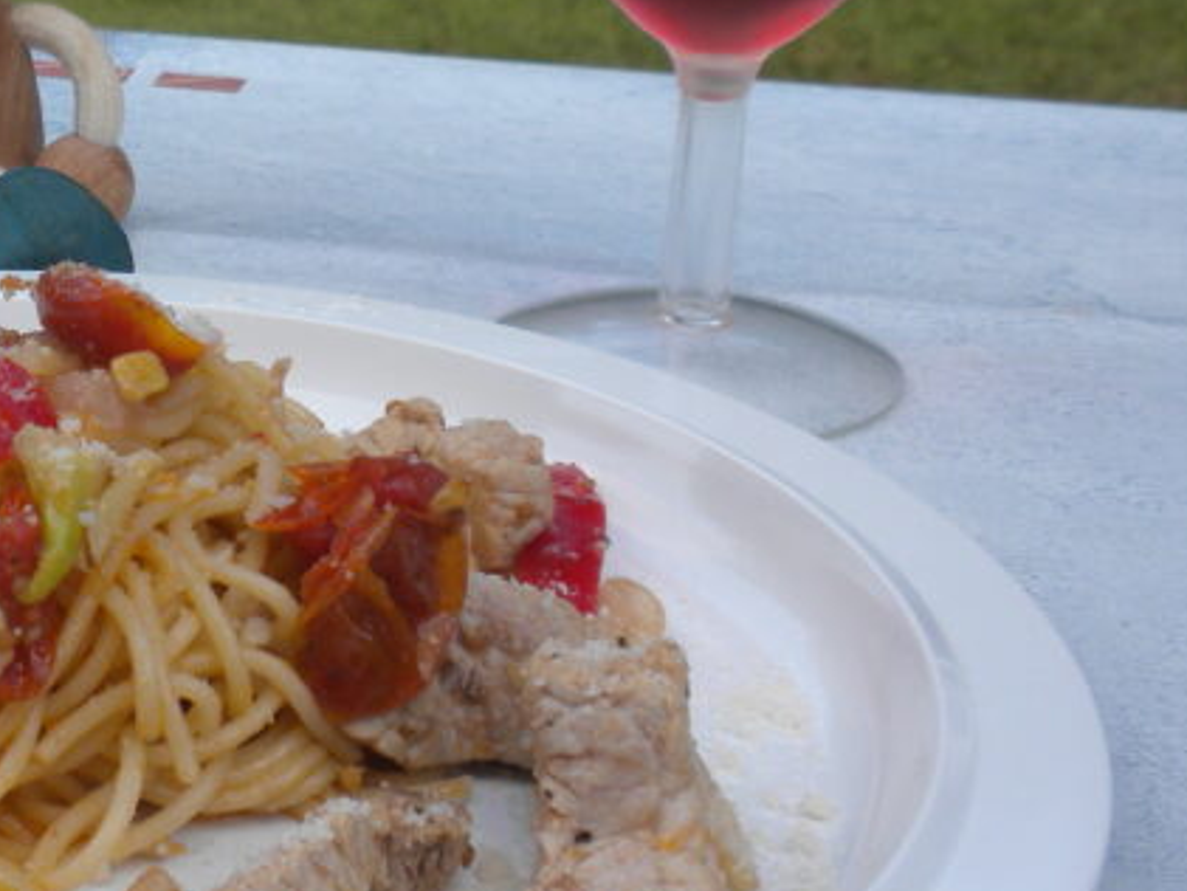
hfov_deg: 21.1
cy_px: 302
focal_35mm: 90
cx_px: 11
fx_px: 3087
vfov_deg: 16.4
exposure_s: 1/220
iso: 64
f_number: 3.5
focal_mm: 6.6
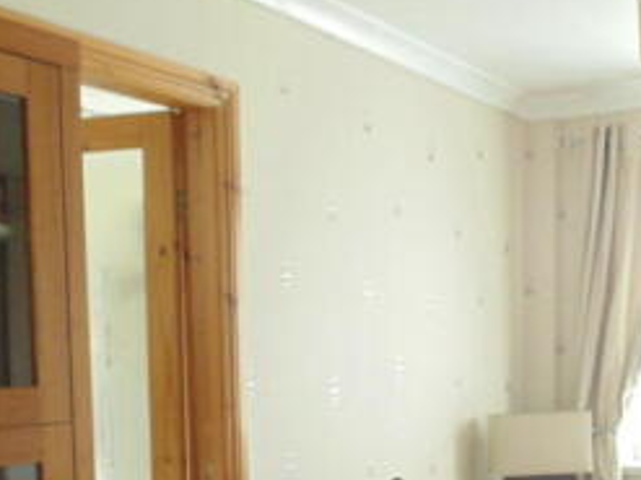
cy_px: 445
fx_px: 962
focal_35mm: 52
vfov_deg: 26.9
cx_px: 455
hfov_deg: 36.2
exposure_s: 1/30
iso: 250
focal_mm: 4
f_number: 3.1
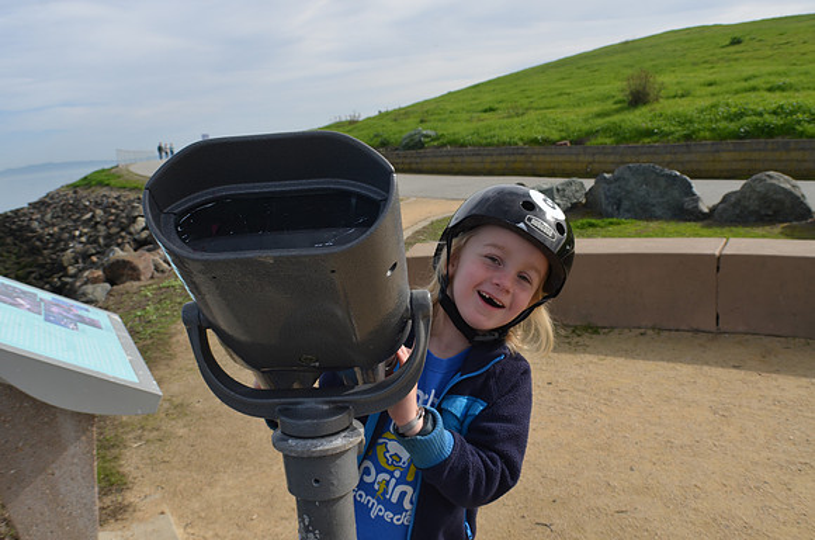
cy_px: 270
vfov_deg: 34.1
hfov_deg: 49.6
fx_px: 881
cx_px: 408
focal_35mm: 39
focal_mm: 26
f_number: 8
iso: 125
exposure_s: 1/250
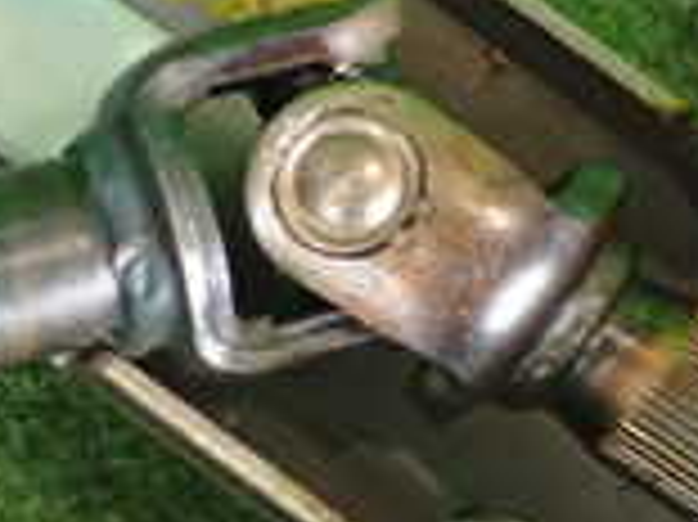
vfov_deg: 11.9
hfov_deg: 15.0
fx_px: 2498
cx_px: -266
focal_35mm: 124
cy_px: 284
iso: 320
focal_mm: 5.79
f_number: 2.4
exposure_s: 1/30
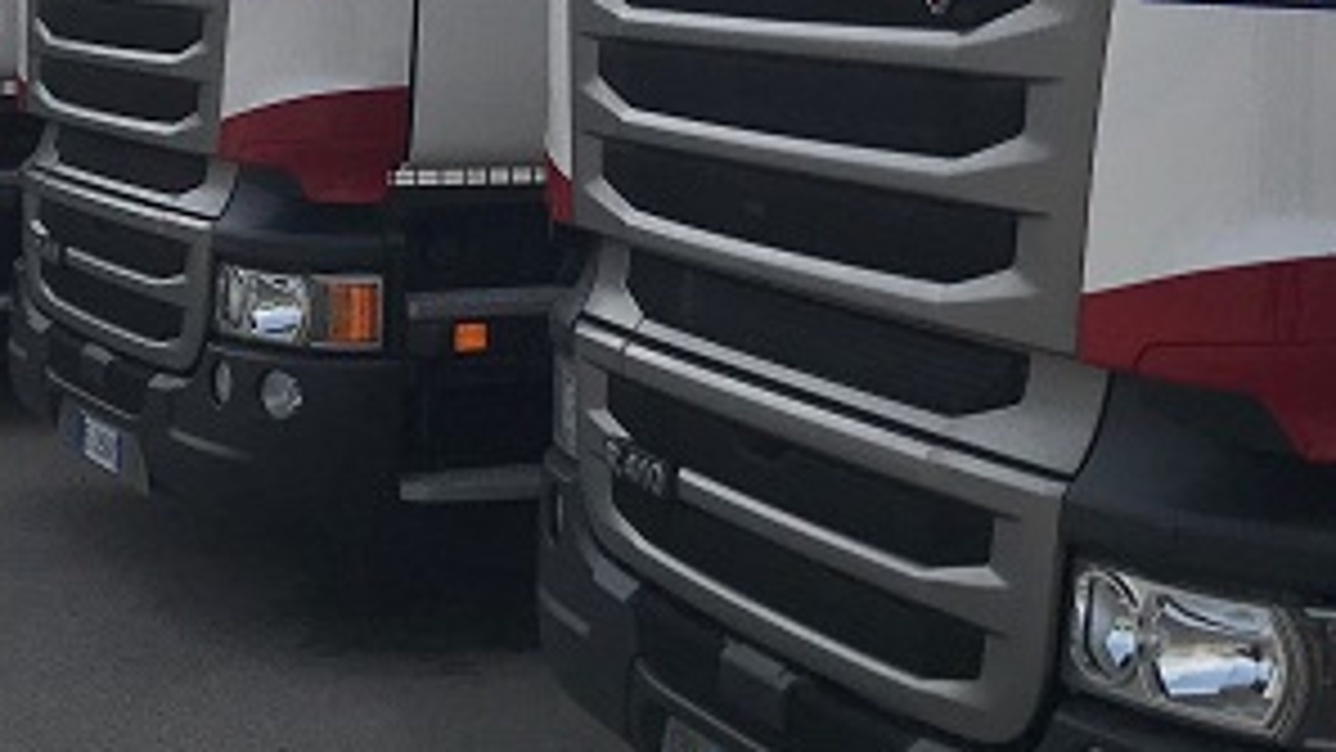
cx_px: 625
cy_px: -149
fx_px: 2621
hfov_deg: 28.6
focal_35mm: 74
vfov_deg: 15.7
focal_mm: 3.99
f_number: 1.8
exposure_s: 1/6410
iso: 20
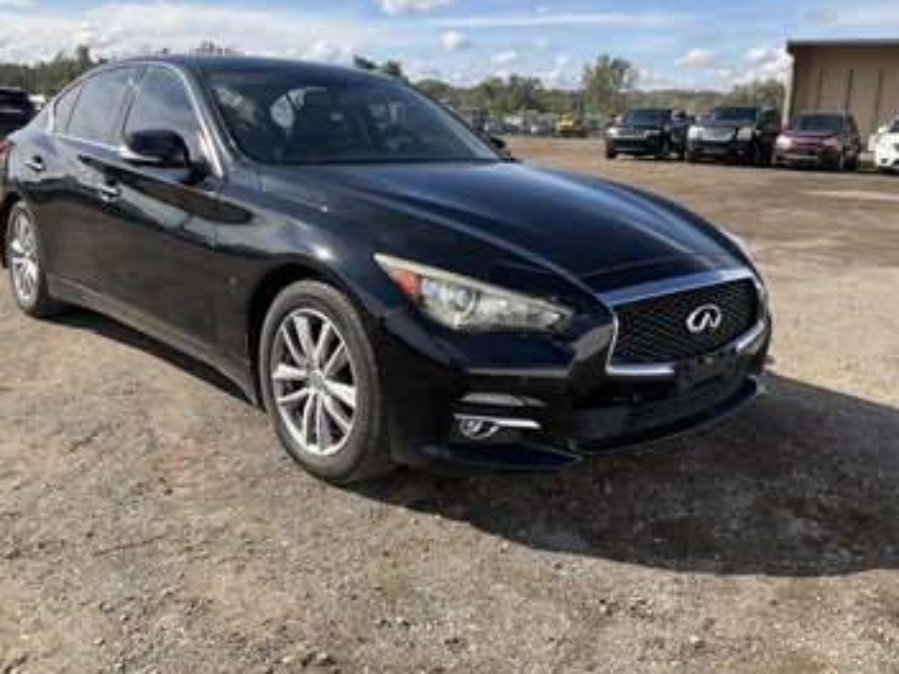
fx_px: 857
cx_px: 409
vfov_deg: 42.9
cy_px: 309
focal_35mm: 33
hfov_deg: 55.3
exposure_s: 1/1451
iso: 25
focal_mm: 3
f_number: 1.8
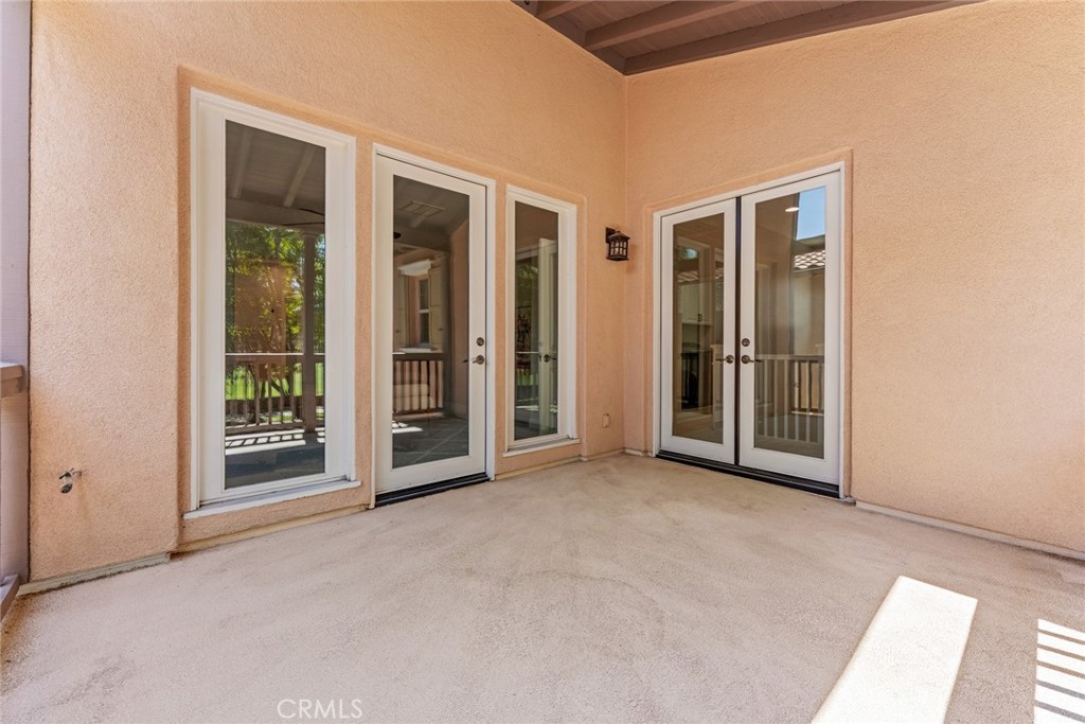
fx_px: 440
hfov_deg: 101.9
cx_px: 542
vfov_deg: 78.9
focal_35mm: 15
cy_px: 362
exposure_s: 1/40
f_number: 6.3
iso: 320
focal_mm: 14.6
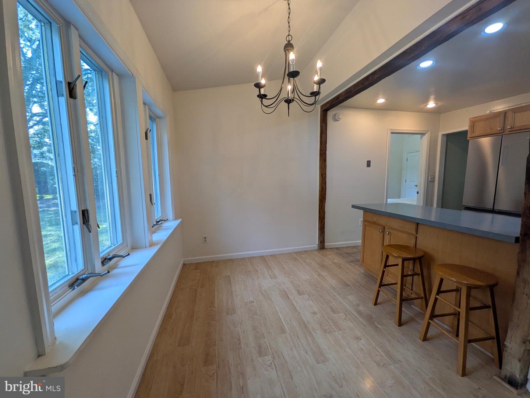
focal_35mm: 14
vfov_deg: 85.7
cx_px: 265
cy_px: 199
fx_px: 214
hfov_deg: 102.1
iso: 106
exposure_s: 1/120
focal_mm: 1.85
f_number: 2.2
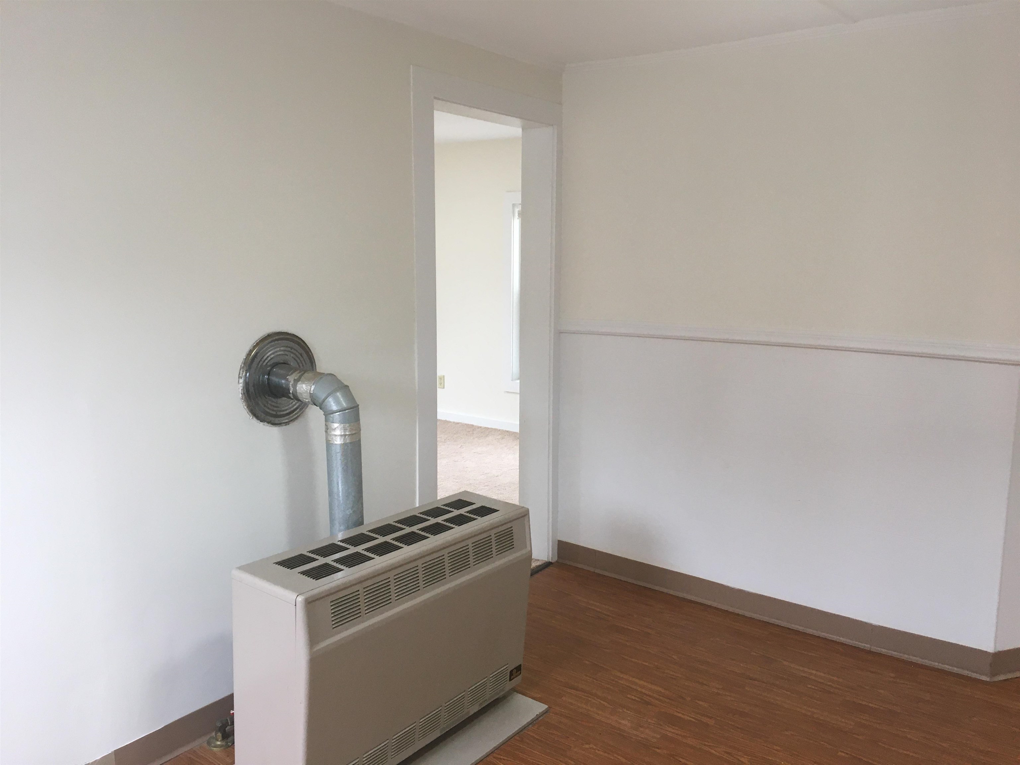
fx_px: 855
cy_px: 382
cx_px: 510
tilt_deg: -8.1
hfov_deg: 61.7
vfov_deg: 48.2
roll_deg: -0.3
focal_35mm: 29
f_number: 2.2
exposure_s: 1/30
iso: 32
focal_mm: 4.15
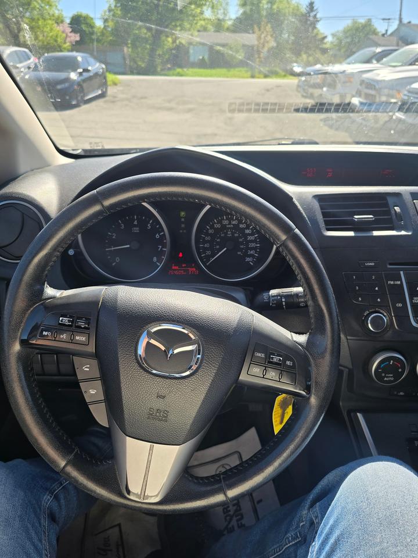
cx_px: 209
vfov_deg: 73.9
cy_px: 279
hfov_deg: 58.9
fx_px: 370
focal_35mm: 23
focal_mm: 6.3
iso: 12
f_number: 1.7
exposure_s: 1/265
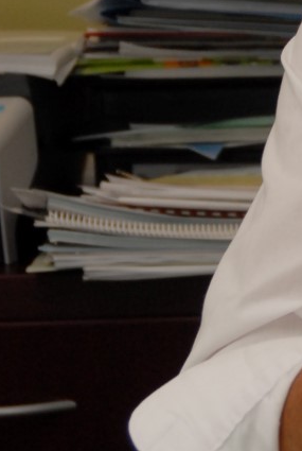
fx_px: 3207
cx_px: 563
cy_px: 51
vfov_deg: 8.0
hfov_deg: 5.3
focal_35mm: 256
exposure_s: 1/160
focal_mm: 45
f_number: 5.6
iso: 400
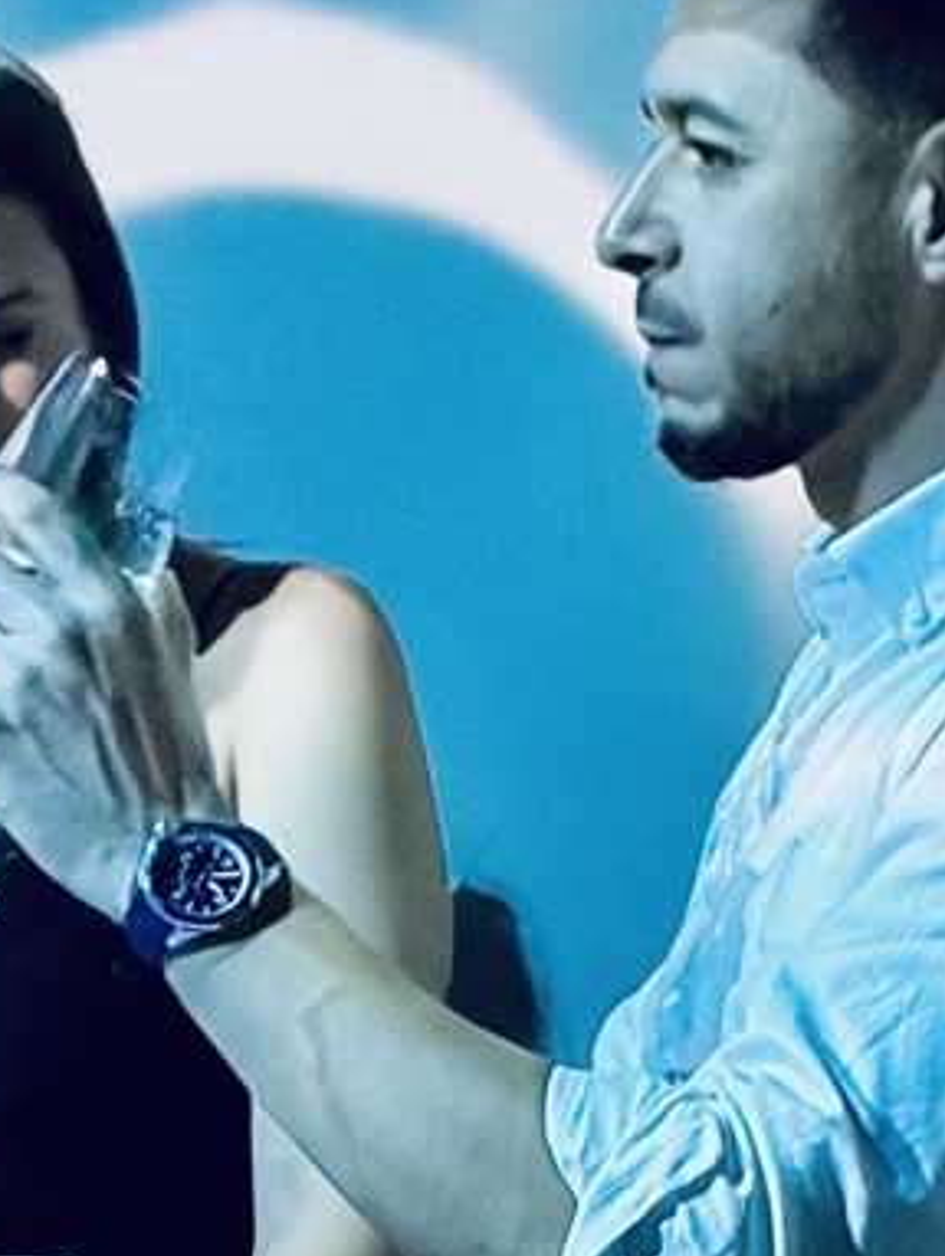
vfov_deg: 9.1
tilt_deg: -8.3
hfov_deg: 6.9
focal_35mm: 217
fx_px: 7886
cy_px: 1217
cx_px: 348
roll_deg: -0.4
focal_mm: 5.96
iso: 250
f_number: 1.6
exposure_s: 1/30
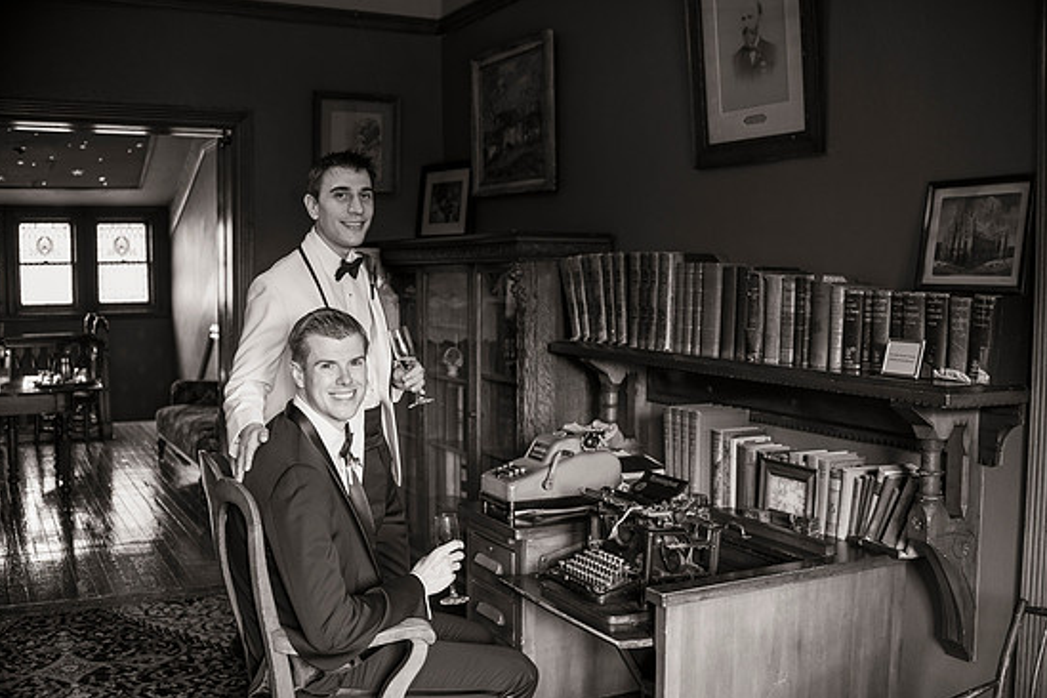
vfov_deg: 35.9
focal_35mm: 37
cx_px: 542
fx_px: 1076
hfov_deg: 51.9
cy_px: 352
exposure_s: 1/50
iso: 400
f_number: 2.8
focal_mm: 35
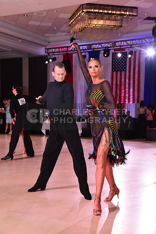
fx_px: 338
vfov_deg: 38.2
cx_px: 78
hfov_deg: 26.0
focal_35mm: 52
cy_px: 117
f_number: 6.3
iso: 2500
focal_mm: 52
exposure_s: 1/320
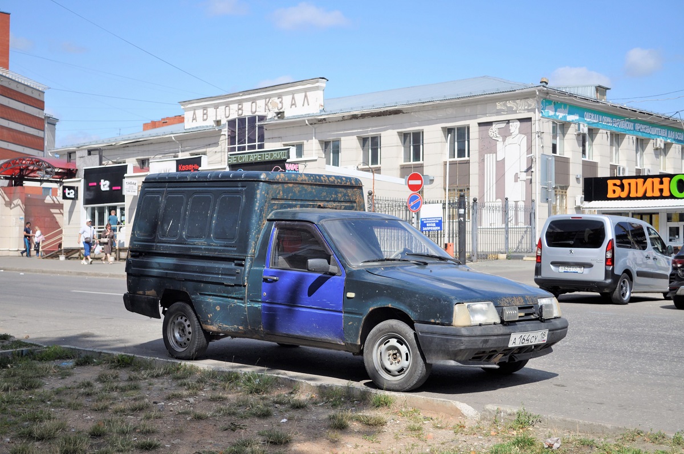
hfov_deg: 38.9
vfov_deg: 26.4
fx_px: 968
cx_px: 342
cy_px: 227
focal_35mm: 51
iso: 200
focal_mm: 34
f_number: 5
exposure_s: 1/1600
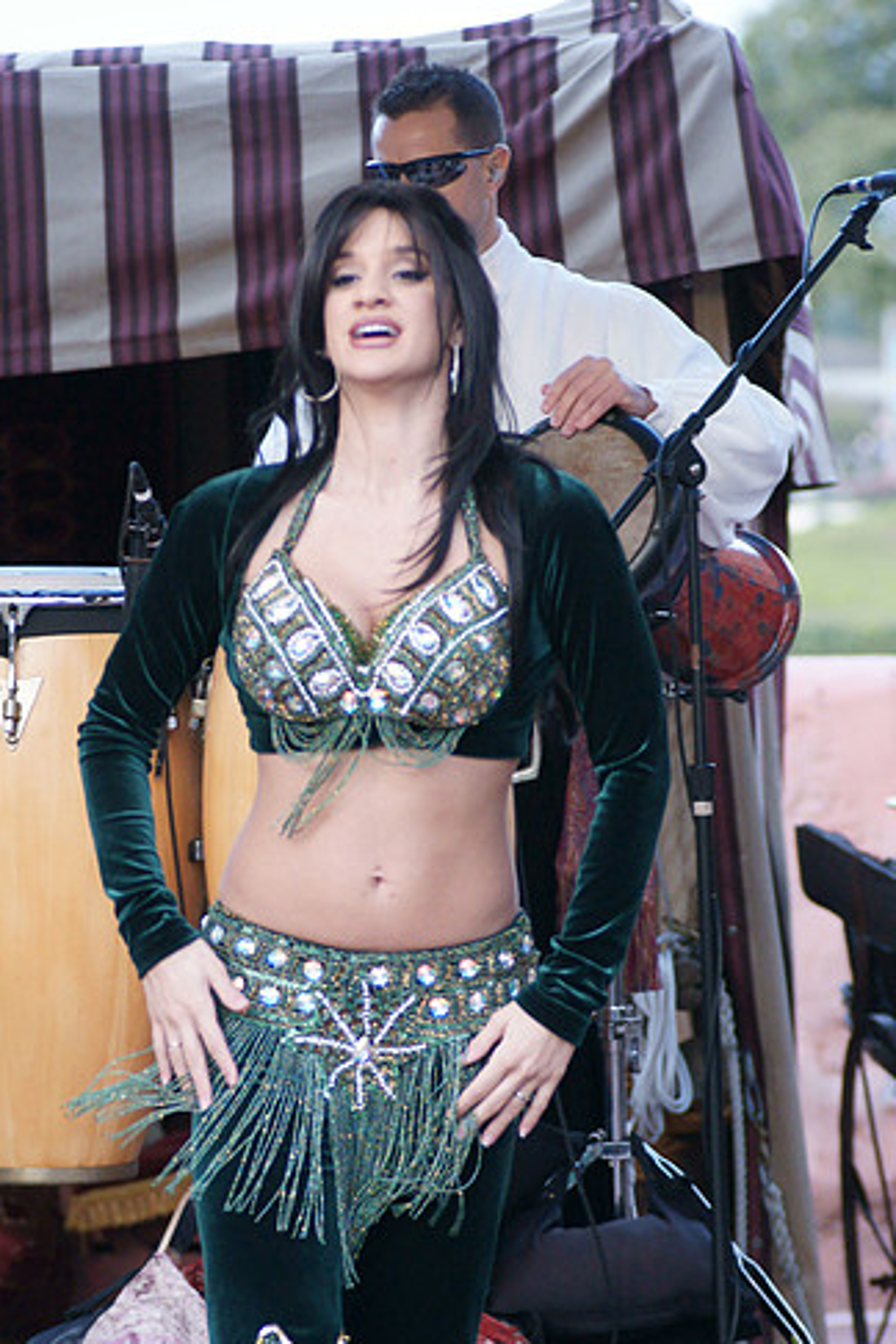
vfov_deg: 8.5
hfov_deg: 5.7
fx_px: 9019
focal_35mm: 242
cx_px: 369
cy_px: 760
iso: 1600
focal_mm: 135
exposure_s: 1/250
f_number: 4.5
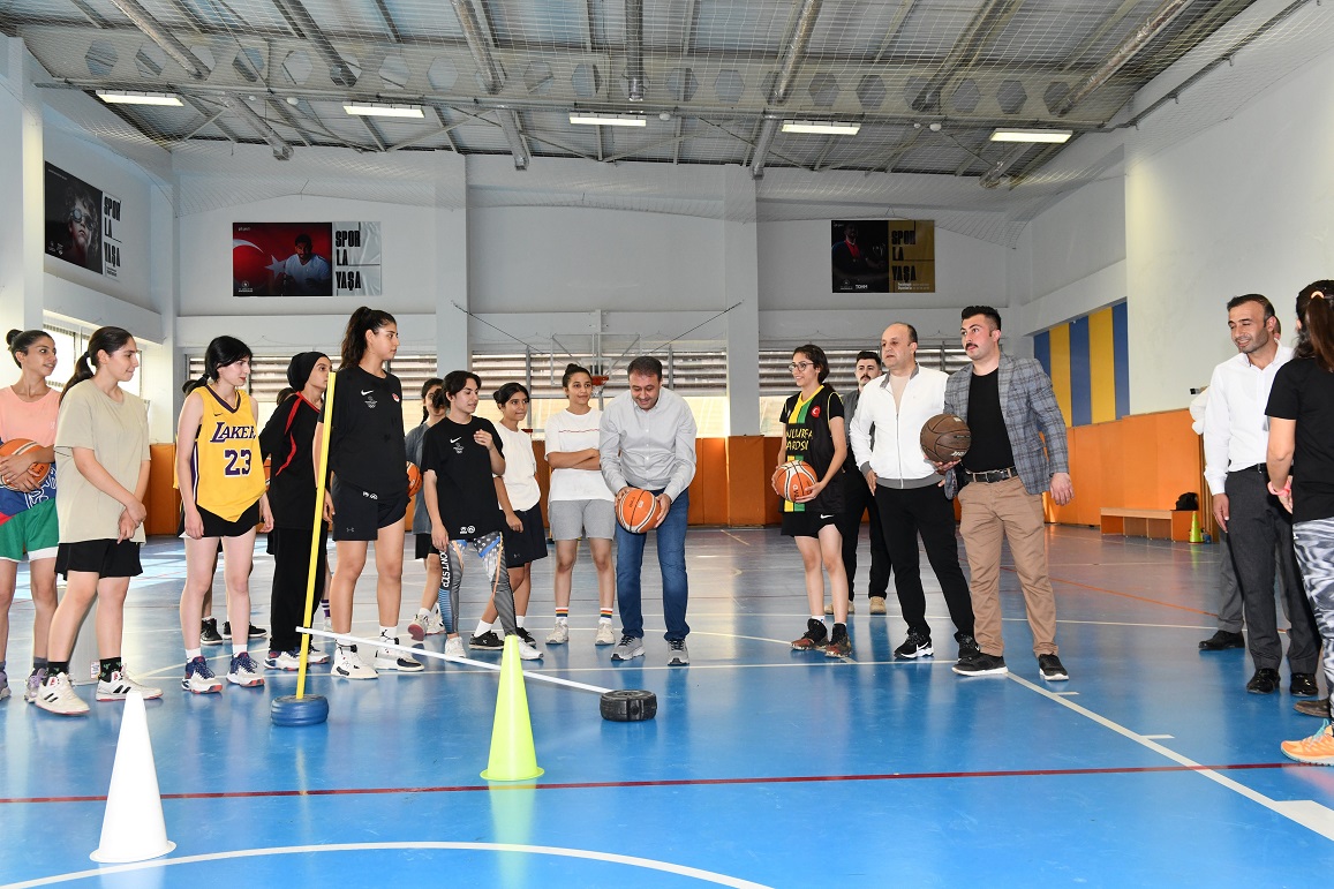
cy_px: 444
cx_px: 667
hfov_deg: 58.7
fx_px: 1186
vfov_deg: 41.1
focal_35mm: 32
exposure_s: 1/100
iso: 1600
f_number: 8
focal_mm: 32
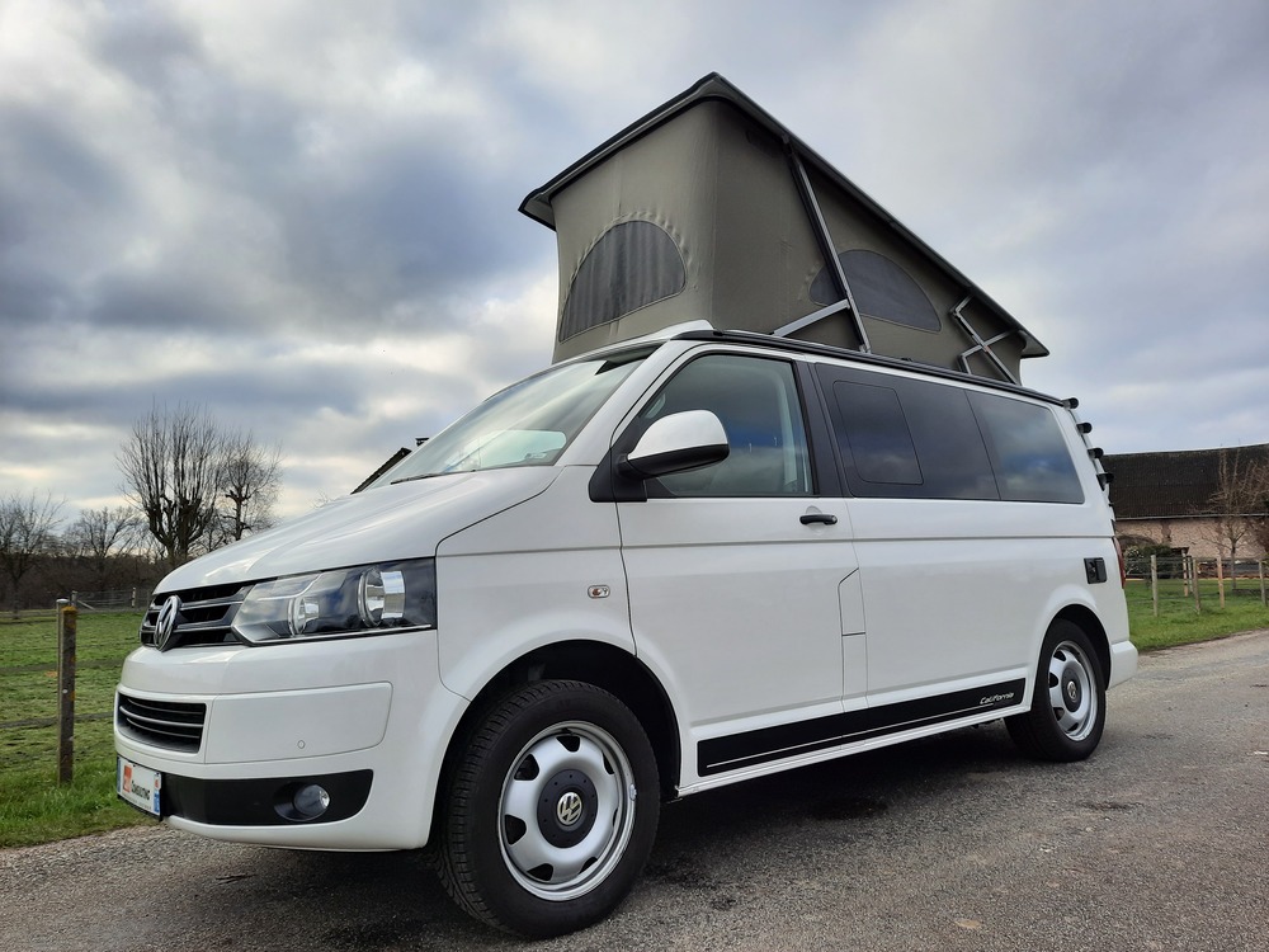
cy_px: 476
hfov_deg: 69.4
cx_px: 634
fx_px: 916
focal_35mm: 25
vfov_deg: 54.9
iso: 32
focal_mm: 4.6
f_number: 2
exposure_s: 1/668
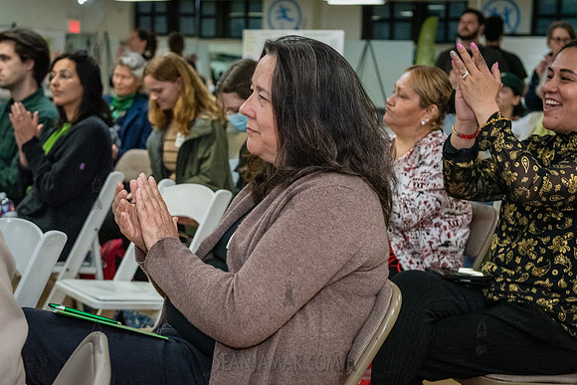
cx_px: 268
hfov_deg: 30.9
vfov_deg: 20.9
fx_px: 1044
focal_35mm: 65
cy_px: 191
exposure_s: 1/320
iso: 5000
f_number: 4
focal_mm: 58
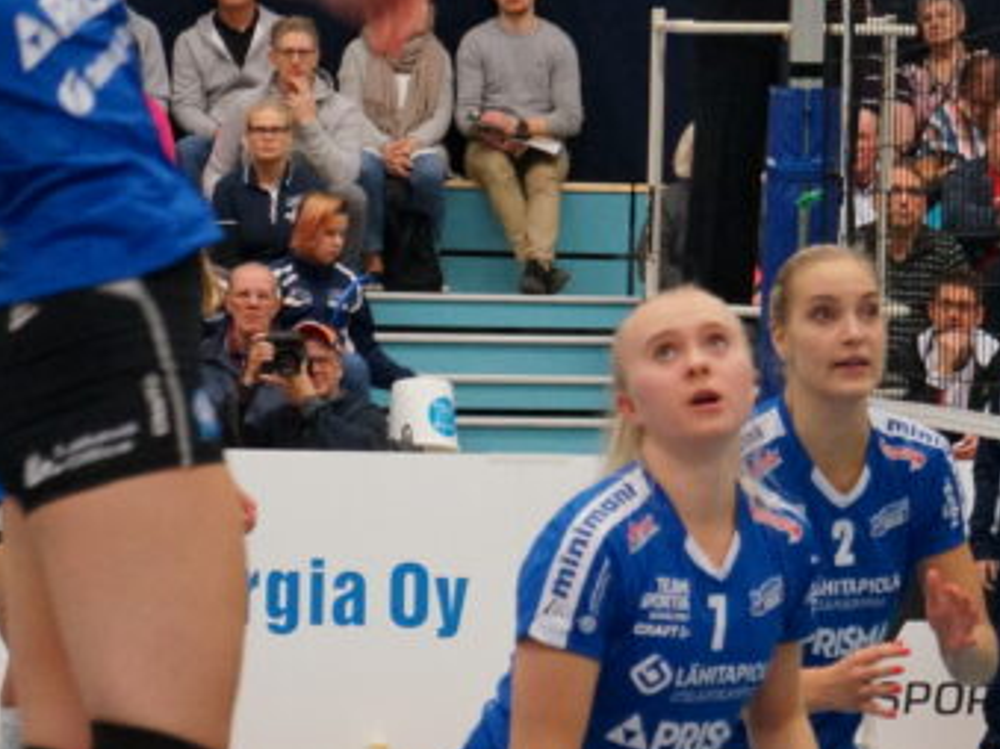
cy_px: 212
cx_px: 882
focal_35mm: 230
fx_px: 6655
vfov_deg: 6.4
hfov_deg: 8.6
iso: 2000
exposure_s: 1/160
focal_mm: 53
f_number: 5
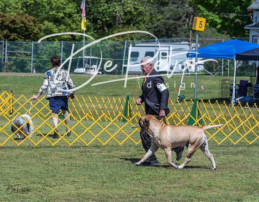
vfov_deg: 7.8
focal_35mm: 195
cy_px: 99
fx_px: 1484
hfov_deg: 10.0
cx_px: 130
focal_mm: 162
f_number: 6.3
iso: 100
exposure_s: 1/640
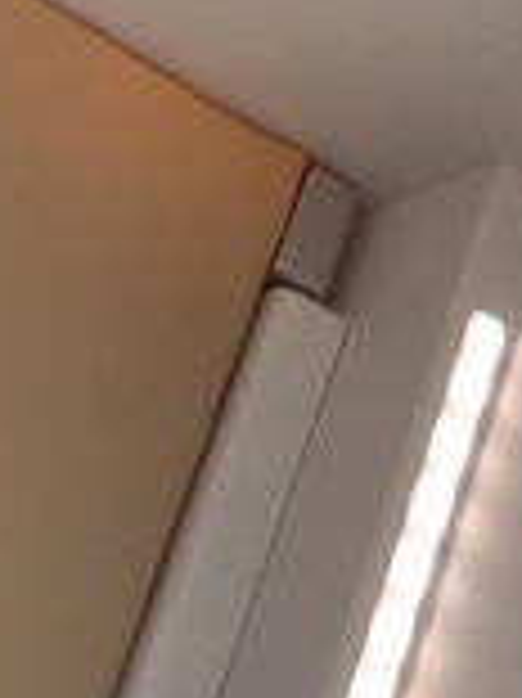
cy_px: -59
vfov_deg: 13.0
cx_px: -245
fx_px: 3000
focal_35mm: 149
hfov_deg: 9.7
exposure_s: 1/60
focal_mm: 4.12
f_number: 2.4
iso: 64
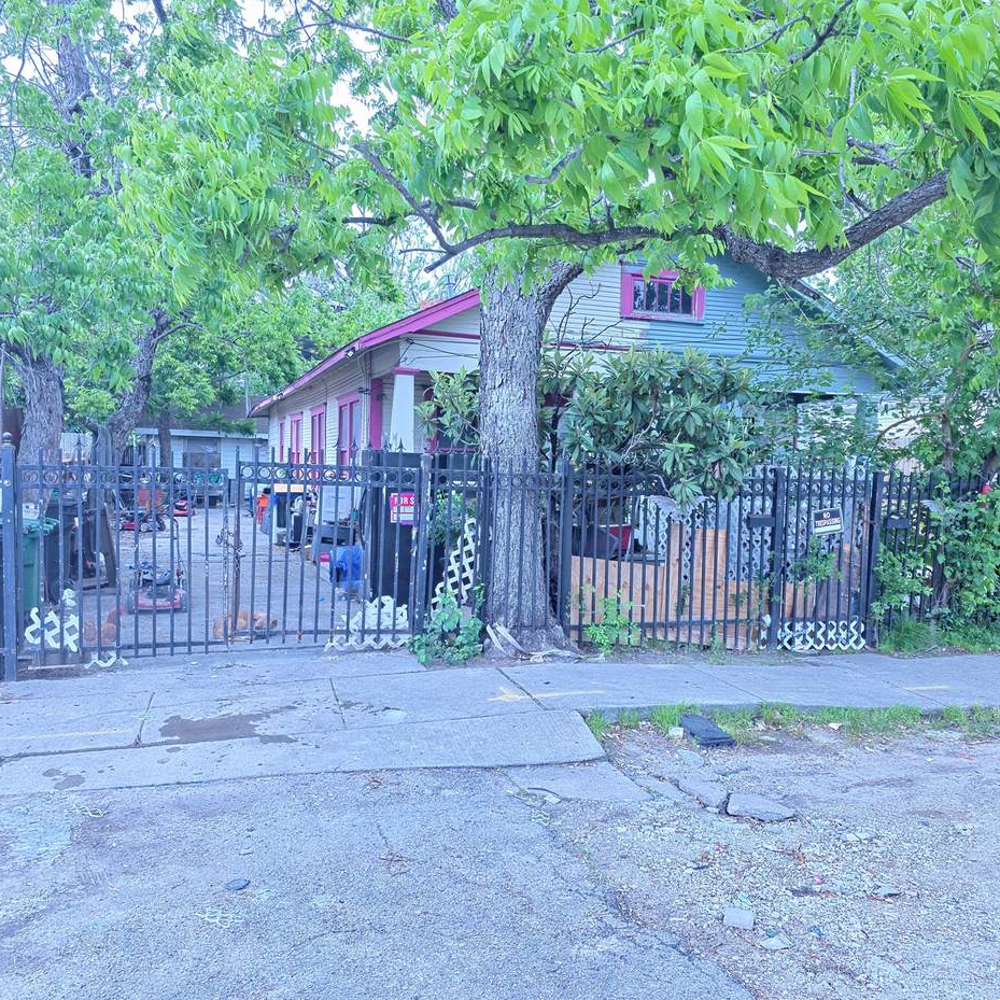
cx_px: 520
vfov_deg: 57.3
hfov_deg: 57.3
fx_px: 915
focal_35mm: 28
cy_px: 508
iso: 100
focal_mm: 6.3
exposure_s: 1/1500
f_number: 1.7
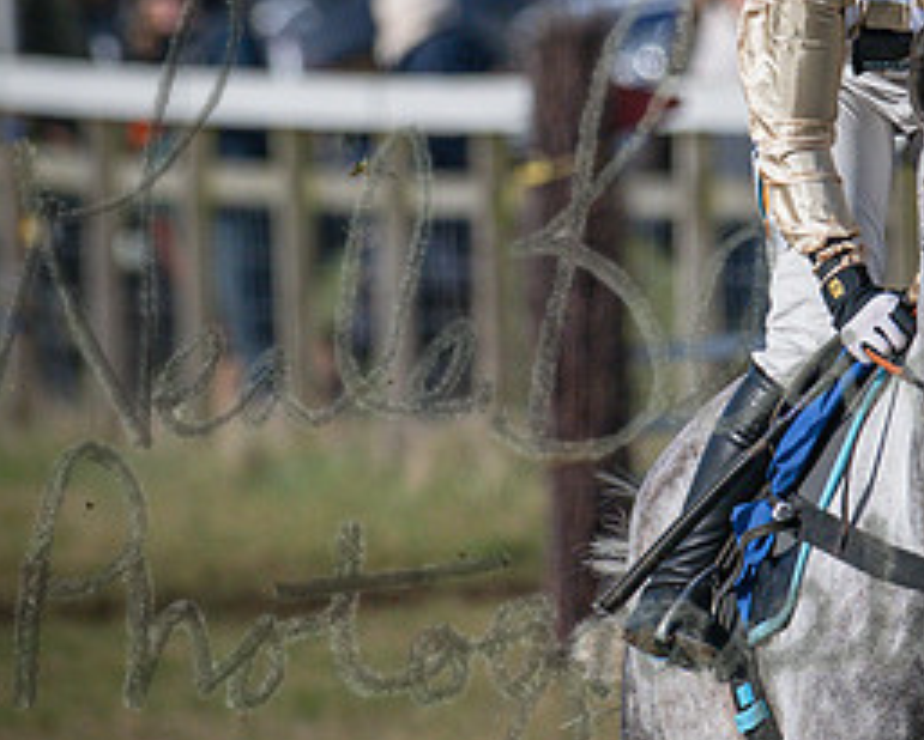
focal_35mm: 1859
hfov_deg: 1.0
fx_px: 50876
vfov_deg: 0.8
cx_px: 703
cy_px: 172
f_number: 5
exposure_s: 1/4000
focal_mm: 400
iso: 400
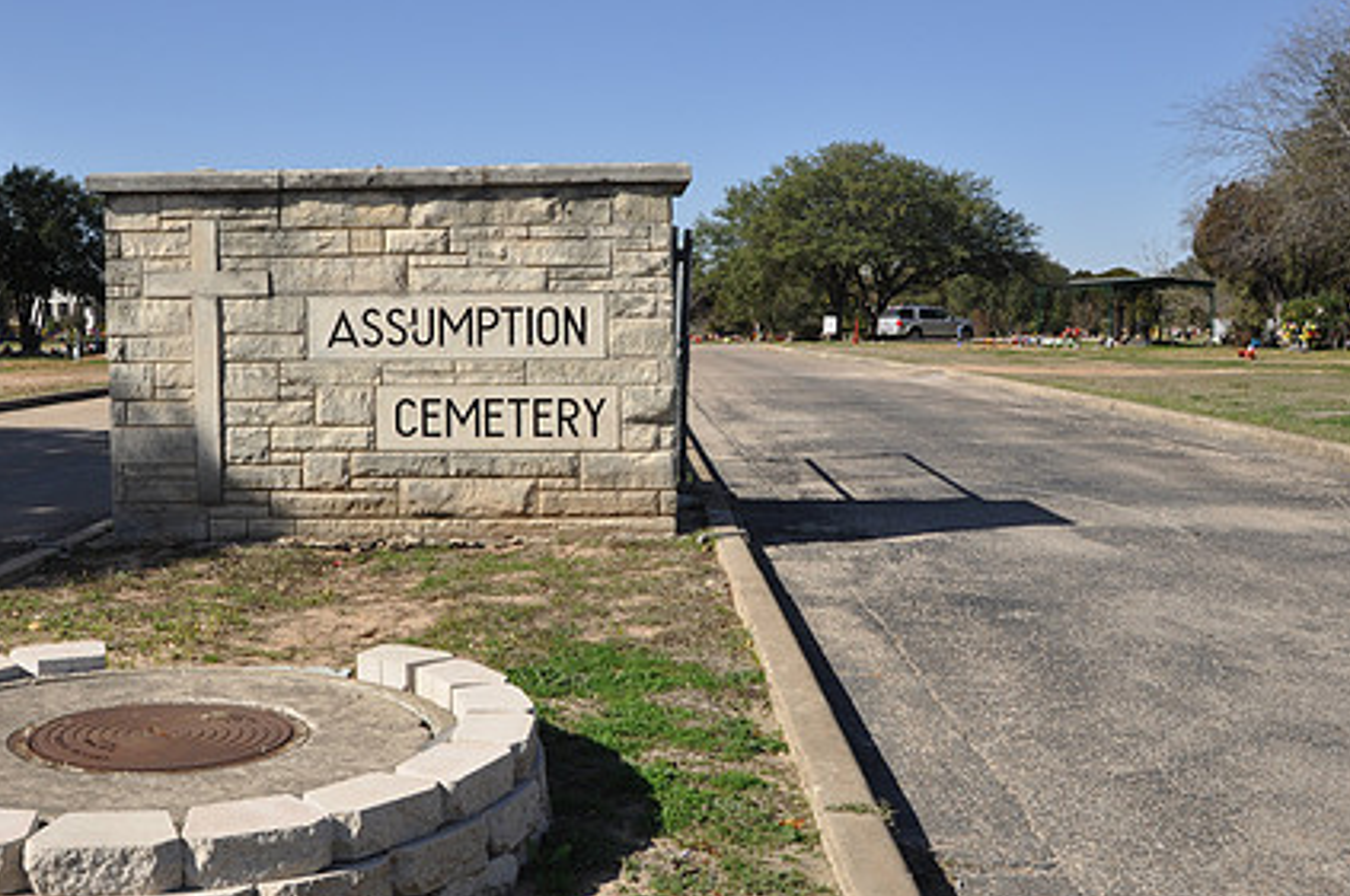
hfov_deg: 51.8
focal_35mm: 37
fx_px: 1386
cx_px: 581
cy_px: 381
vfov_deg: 35.8
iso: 200
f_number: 8
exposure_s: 1/250
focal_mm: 18
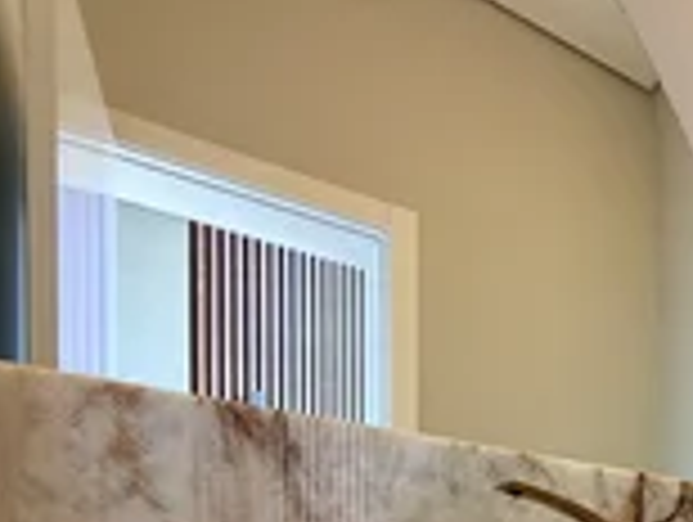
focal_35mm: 35
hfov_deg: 41.2
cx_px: 774
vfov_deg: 32.6
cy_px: 646
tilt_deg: -0.1
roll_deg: +0.2
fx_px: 702
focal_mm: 2.22
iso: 200
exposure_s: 1/120
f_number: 2.2
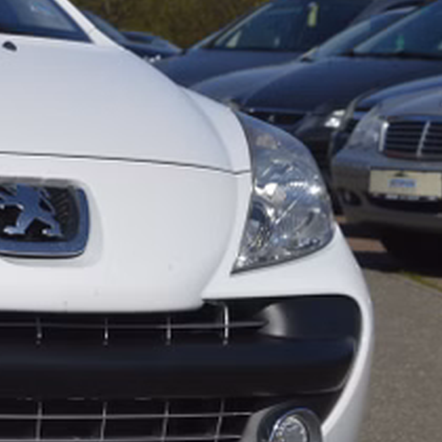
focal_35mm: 233
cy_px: 272
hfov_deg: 7.3
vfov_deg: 7.5
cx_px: -303
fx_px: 3366
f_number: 11
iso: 100
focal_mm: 48
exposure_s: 1/500
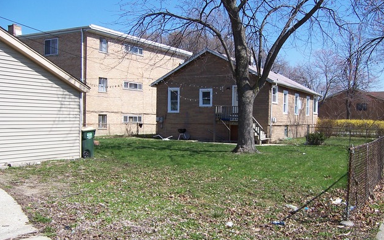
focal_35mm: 36
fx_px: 377
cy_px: 125
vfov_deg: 35.3
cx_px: 196
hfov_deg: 54.0
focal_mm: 5.5
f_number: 3.4
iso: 80
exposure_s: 1/750
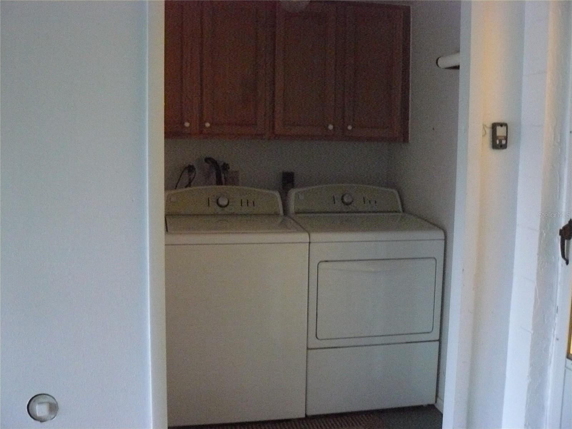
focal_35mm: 36
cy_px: 214
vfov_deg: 39.7
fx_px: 595
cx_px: 286
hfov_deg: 51.4
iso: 800
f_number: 2.8
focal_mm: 6
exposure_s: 1/13
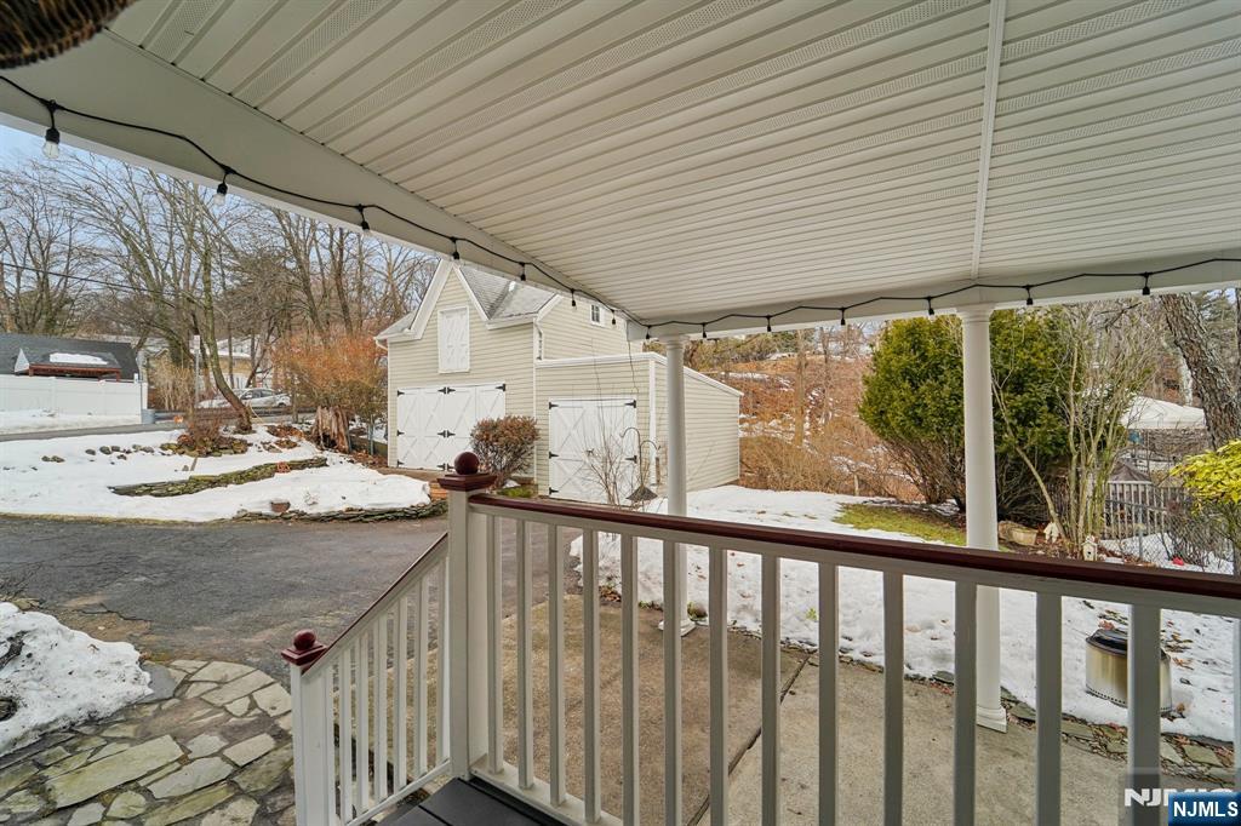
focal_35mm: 14
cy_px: 413
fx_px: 482
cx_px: 620
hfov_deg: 104.3
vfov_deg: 81.2
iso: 400
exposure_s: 1/400
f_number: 8
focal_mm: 14
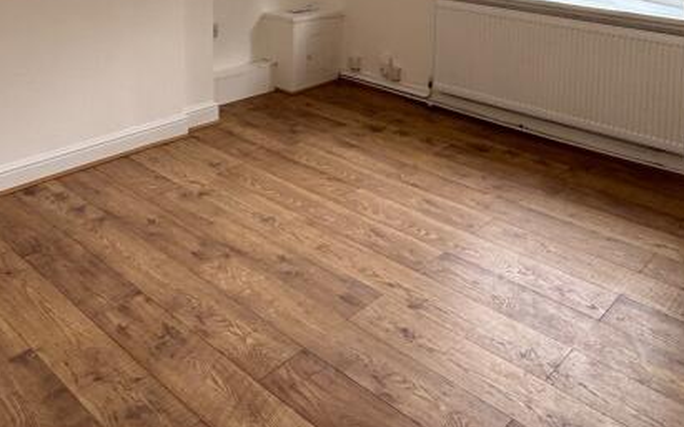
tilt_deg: -3.1
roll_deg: -1.5
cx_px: 386
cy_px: -78
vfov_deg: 29.8
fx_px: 690
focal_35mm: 37
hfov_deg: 52.6
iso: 64
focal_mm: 2.22
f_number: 2.2
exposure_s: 1/99
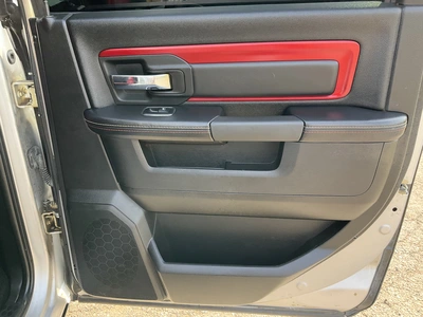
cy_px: 158
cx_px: 212
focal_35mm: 29
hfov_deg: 61.7
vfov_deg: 48.2
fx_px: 354
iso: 40
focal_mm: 3
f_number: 1.8
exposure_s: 1/122
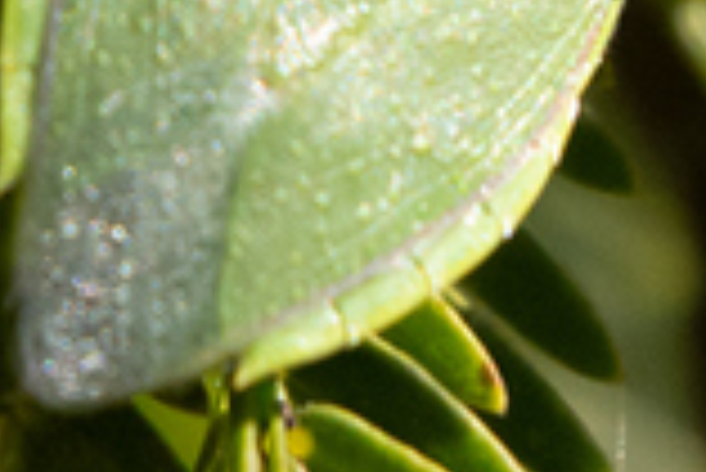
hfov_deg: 1.0
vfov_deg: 0.7
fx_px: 41181
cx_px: 818
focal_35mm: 2098
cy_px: -63
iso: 1400
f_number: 7.1
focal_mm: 400
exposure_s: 1/1250
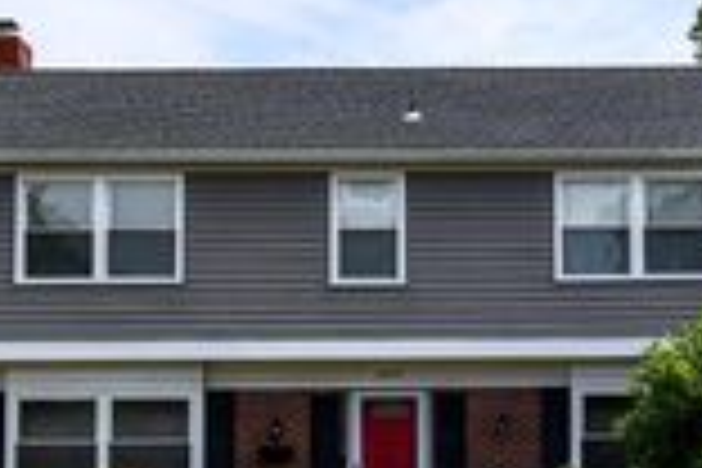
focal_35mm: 61
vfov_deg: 22.1
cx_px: 598
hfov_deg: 31.7
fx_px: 1189
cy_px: 335
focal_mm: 13
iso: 100
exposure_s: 1/320
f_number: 9
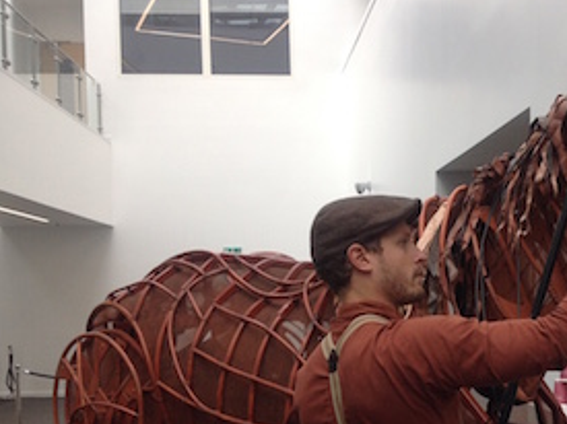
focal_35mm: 61
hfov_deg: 30.9
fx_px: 999
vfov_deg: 23.6
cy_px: 349
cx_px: 458
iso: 64
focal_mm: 4.28
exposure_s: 1/120
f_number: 2.4
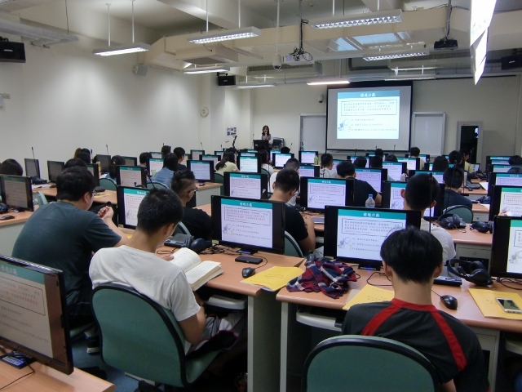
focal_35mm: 28
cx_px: 261
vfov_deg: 49.7
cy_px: 196
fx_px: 422
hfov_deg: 63.4
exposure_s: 1/60
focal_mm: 4.9
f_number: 2.6
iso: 160
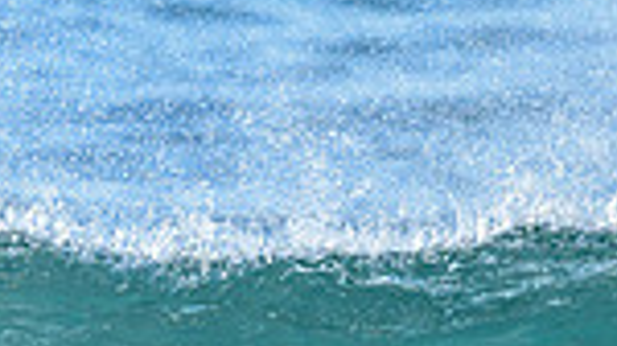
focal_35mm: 3238
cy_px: 566
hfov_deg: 0.7
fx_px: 52918
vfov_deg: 0.4
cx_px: -230
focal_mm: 800
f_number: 6.3
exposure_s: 1/2000
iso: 450
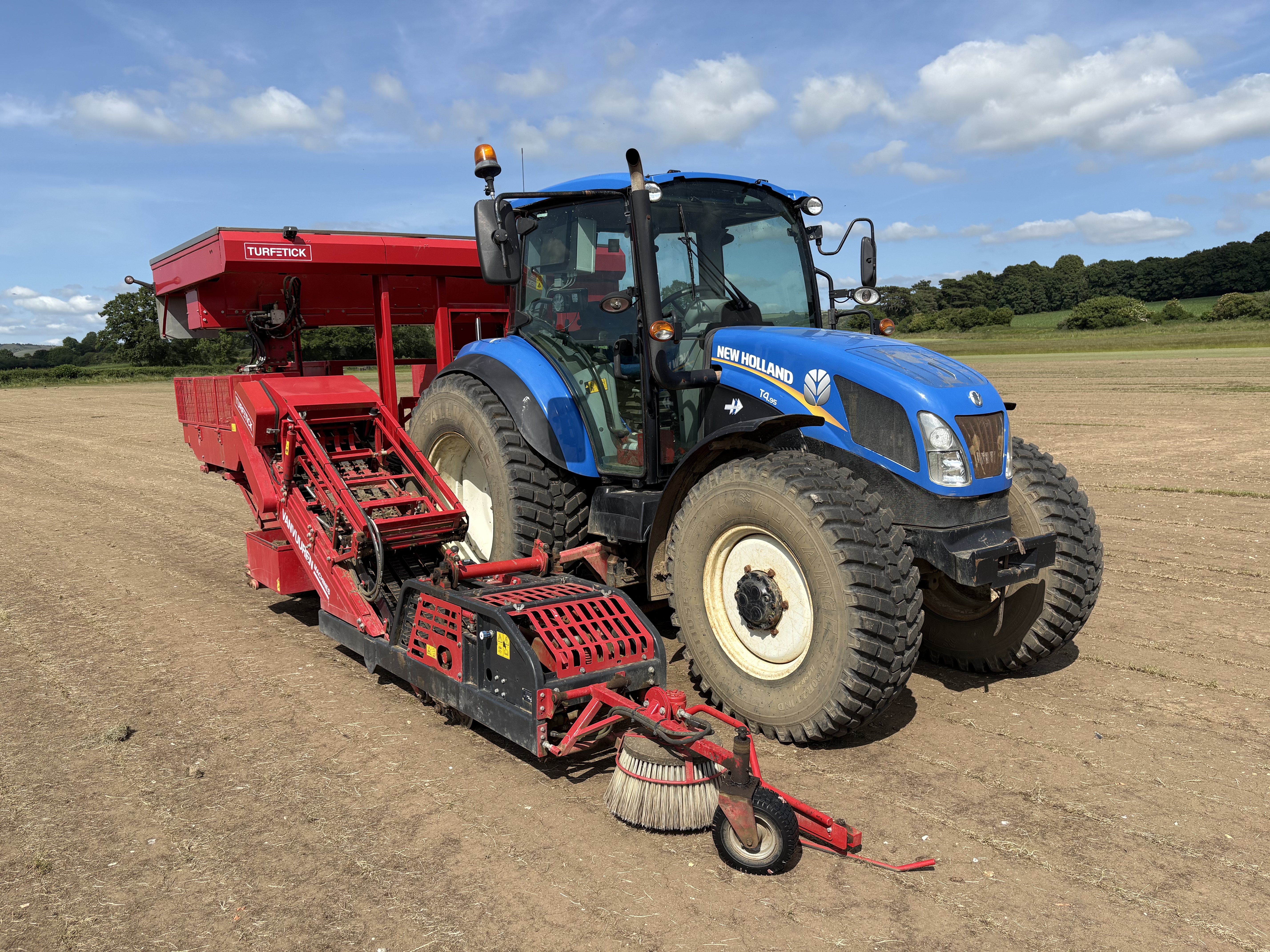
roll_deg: +2.5
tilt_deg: -6.6
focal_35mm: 26
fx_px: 954
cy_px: 476
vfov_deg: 53.1
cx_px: 635
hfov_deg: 67.3
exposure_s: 1/3623
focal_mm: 5.96
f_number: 1.6
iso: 50
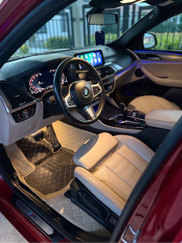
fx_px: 168
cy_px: 122
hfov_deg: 56.8
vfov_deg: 71.6
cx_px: 91
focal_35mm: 24
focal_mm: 6.76
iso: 1000
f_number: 1.78
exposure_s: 1/35
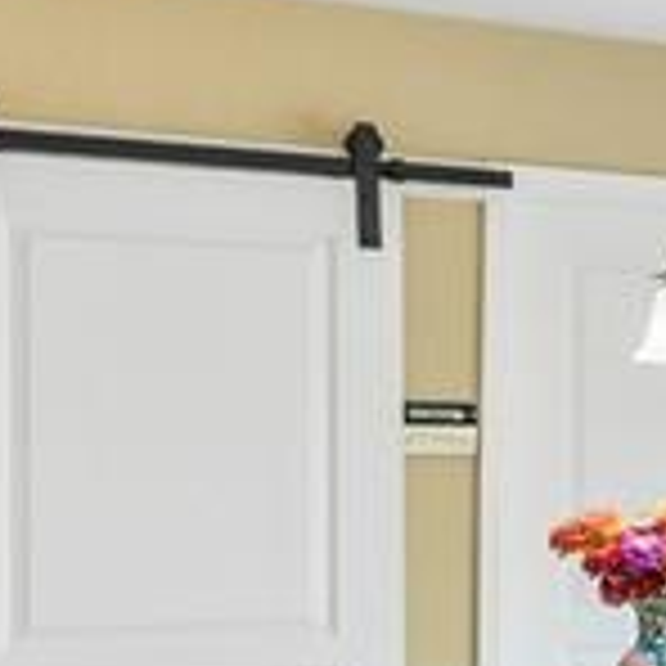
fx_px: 1916
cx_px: 1917
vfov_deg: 19.6
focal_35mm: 88
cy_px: 468
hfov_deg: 11.9
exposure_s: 1/15
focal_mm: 10
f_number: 8
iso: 800
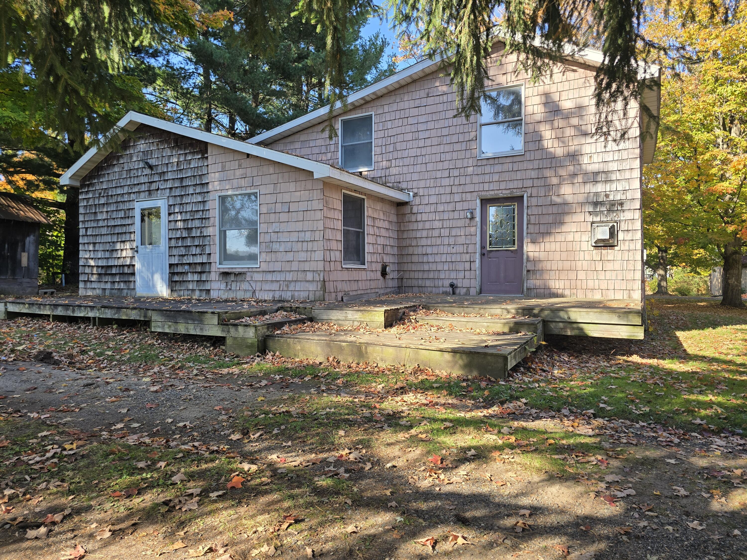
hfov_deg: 73.9
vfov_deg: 58.9
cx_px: 374
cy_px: 280
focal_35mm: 23
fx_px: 496
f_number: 1.7
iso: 12
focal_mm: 6.3
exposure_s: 1/215
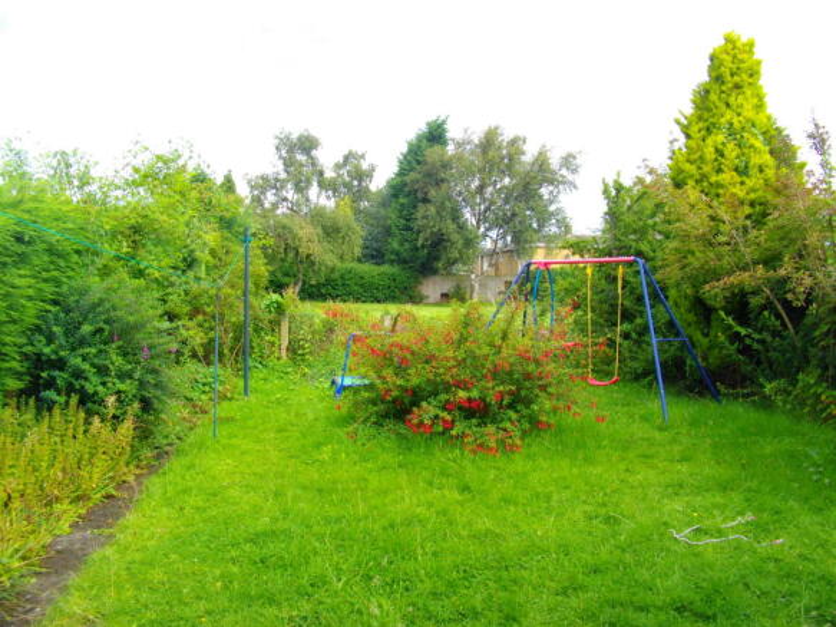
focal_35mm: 32
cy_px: 314
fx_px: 773
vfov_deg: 44.1
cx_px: 418
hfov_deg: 56.8
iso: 100
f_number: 5.5
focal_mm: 5.7
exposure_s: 1/125
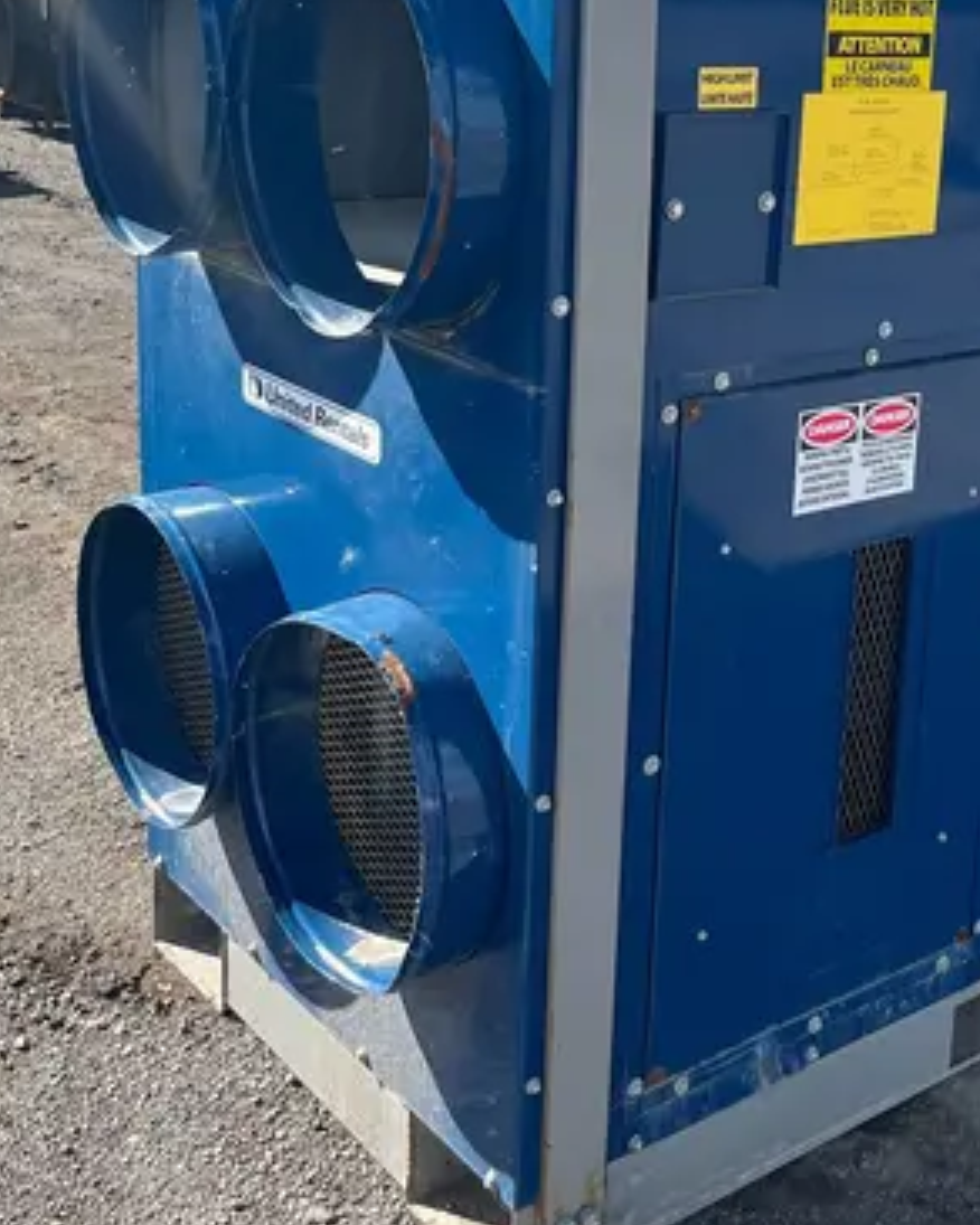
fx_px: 1849
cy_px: 327
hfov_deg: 28.5
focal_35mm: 51
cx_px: 886
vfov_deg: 35.9
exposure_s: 1/1890
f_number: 1.6
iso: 50
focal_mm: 5.1
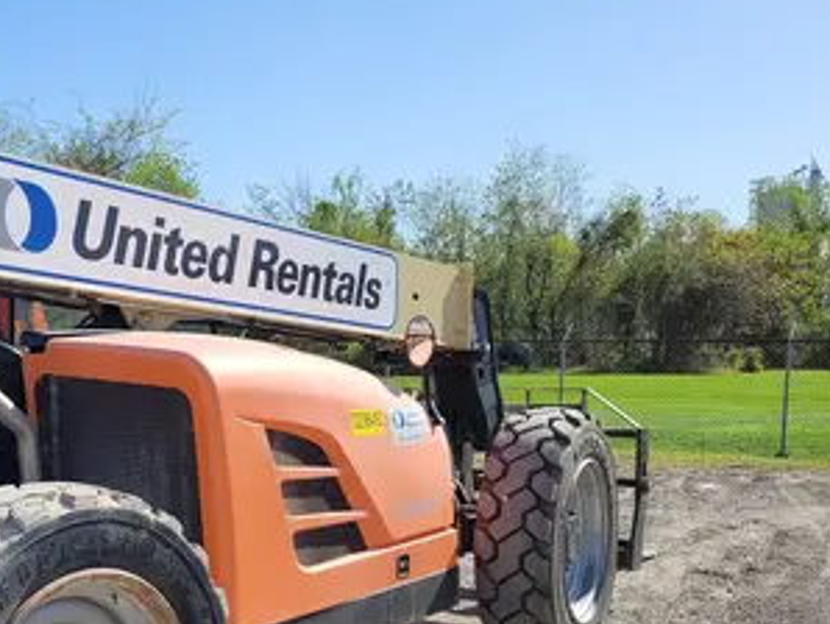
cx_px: 150
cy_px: 450
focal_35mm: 48
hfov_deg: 38.0
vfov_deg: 29.9
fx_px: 1152
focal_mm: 5.4
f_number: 1.8
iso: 40
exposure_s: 1/2049
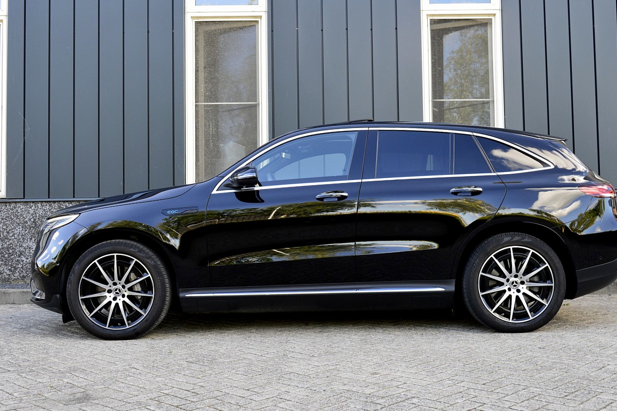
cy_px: 210
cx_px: 316
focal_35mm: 39
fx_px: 660
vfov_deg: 34.6
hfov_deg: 50.1
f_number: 8
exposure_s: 1/80
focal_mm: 25
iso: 400
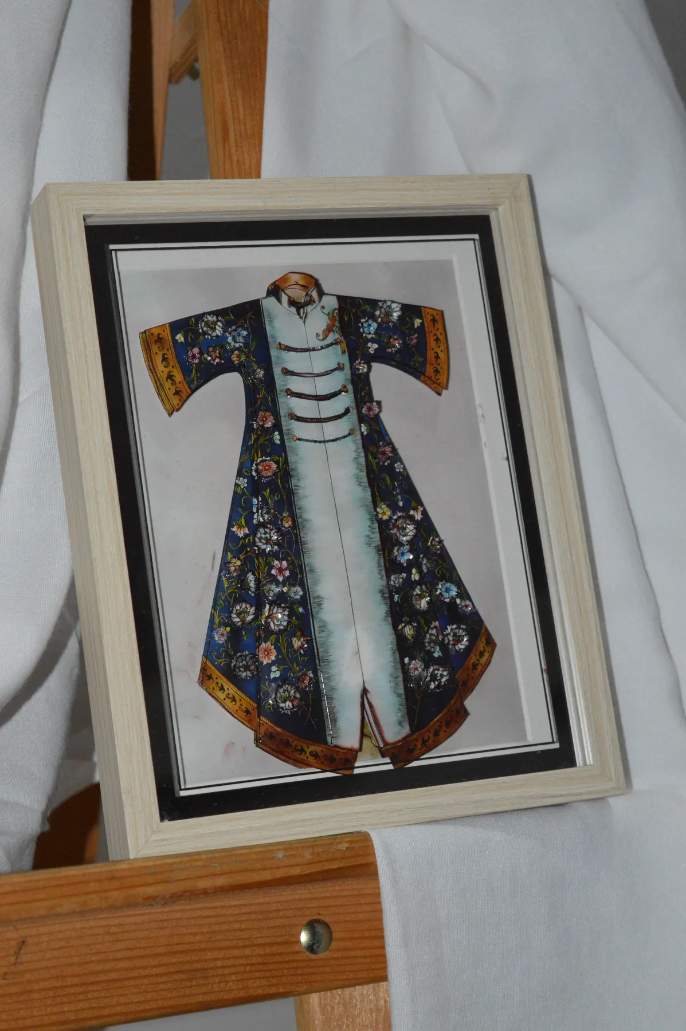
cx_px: 343
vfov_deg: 27.0
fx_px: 2147
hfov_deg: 18.2
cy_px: 516
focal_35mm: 75
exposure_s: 1/60
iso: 3200
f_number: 5.6
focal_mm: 50
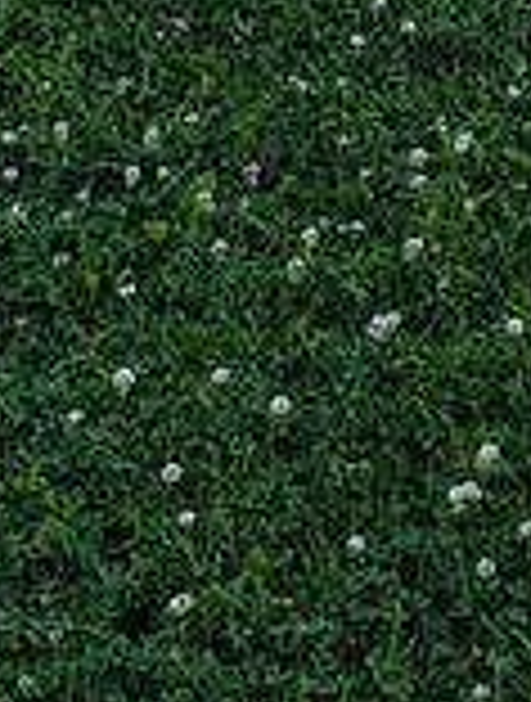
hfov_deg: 12.7
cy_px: -567
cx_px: 1062
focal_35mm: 102
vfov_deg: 16.2
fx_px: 2075
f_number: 1.68
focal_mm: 6.9
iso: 20
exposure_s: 1/330
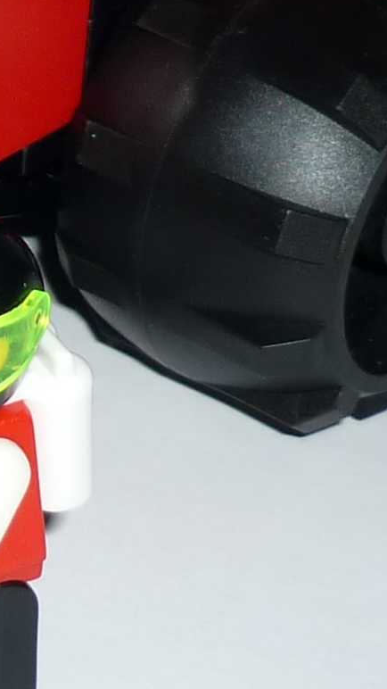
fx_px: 2774
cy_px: 69
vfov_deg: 14.0
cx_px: -253
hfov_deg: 7.8
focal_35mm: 152
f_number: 2.8
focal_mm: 5.5
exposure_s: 1/60
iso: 100
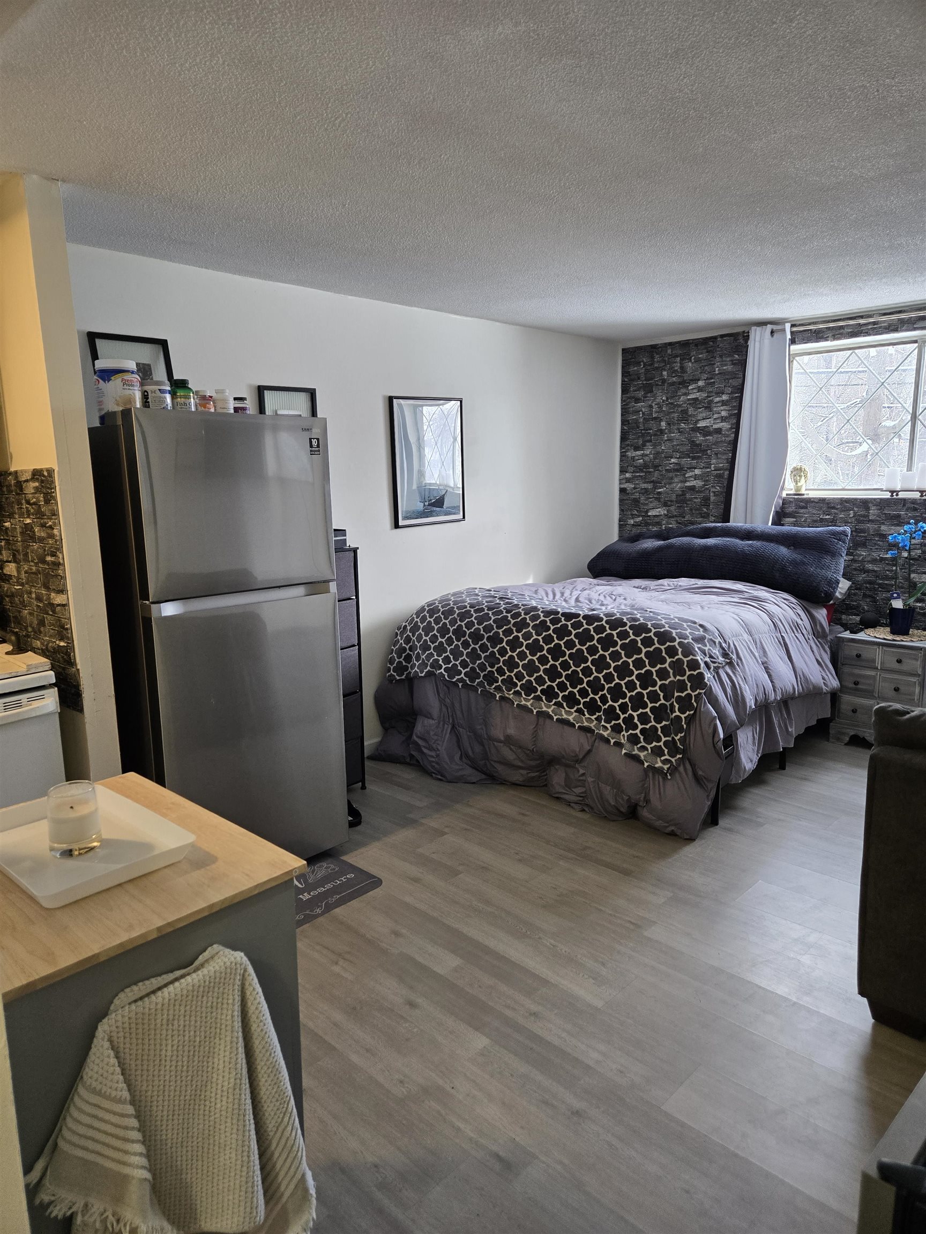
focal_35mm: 23
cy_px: 617
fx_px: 820
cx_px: 463
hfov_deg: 58.9
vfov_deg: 73.9
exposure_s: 1/120
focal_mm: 5.4
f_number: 1.8
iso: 200
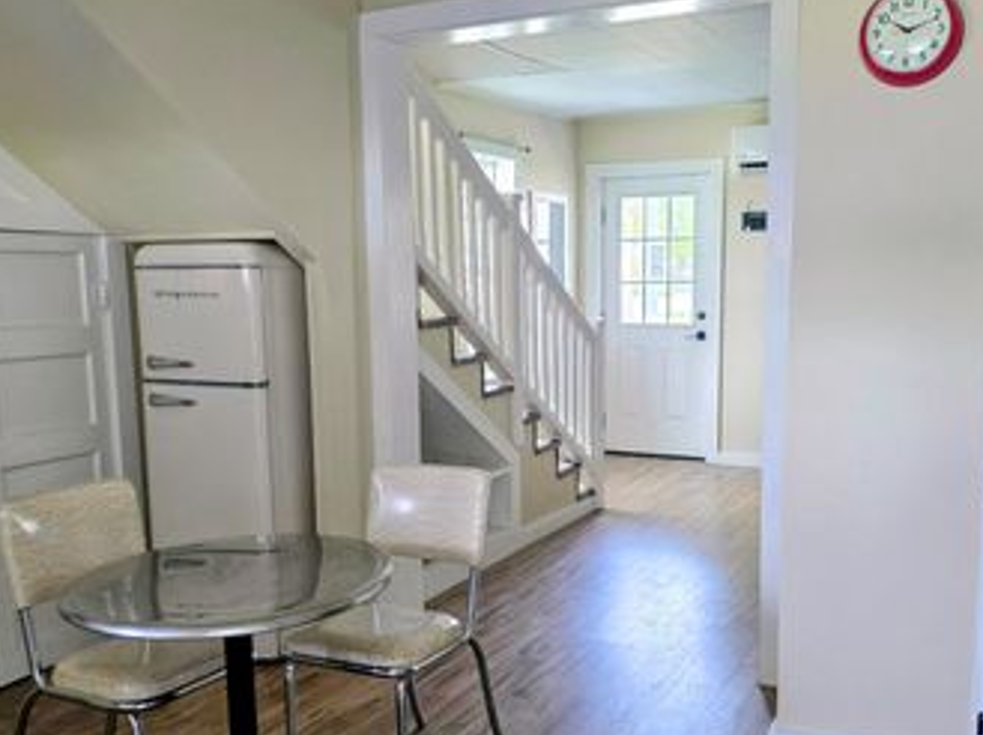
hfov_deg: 52.6
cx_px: 544
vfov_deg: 40.6
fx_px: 993
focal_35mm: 35
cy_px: 399
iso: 320
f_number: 1.7
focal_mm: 6.3
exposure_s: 1/120
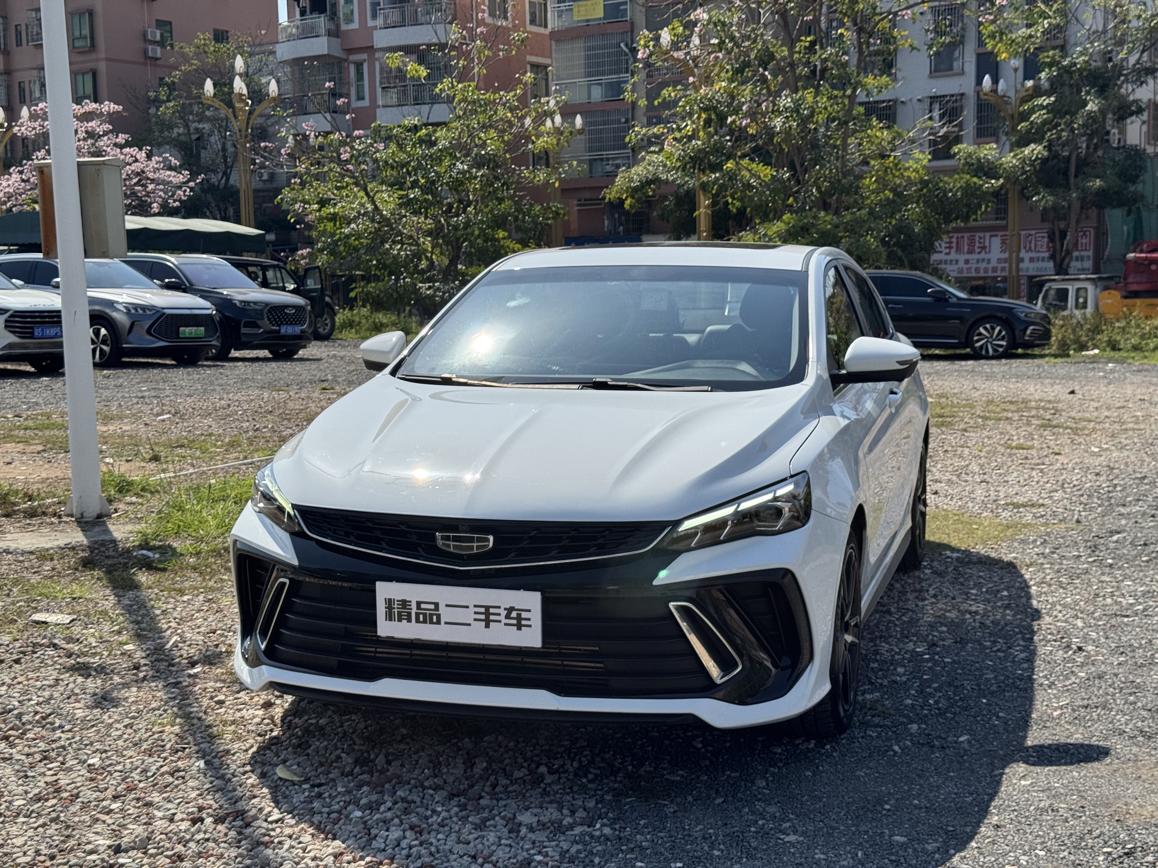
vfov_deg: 30.3
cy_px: 434
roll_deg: +1.7
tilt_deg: -6.7
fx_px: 1606
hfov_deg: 39.7
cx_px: 579
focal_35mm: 48
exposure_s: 1/6410
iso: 64
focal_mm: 6.76
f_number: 1.78
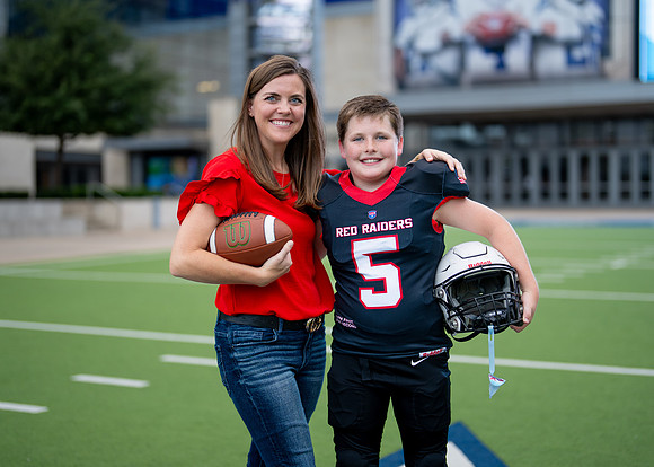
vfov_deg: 23.7
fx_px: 1111
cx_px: 339
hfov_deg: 32.8
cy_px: 217
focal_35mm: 60
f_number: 1.2
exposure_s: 1/1250
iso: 100
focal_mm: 50
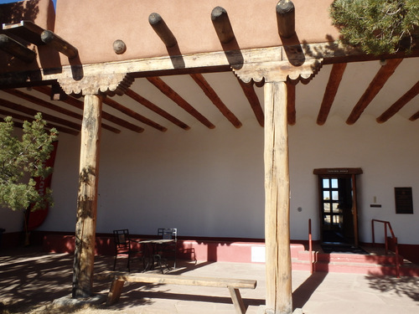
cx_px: 210
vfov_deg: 49.7
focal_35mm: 28
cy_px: 157
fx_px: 339
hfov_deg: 63.4
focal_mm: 5
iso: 125
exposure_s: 1/800
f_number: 3.9
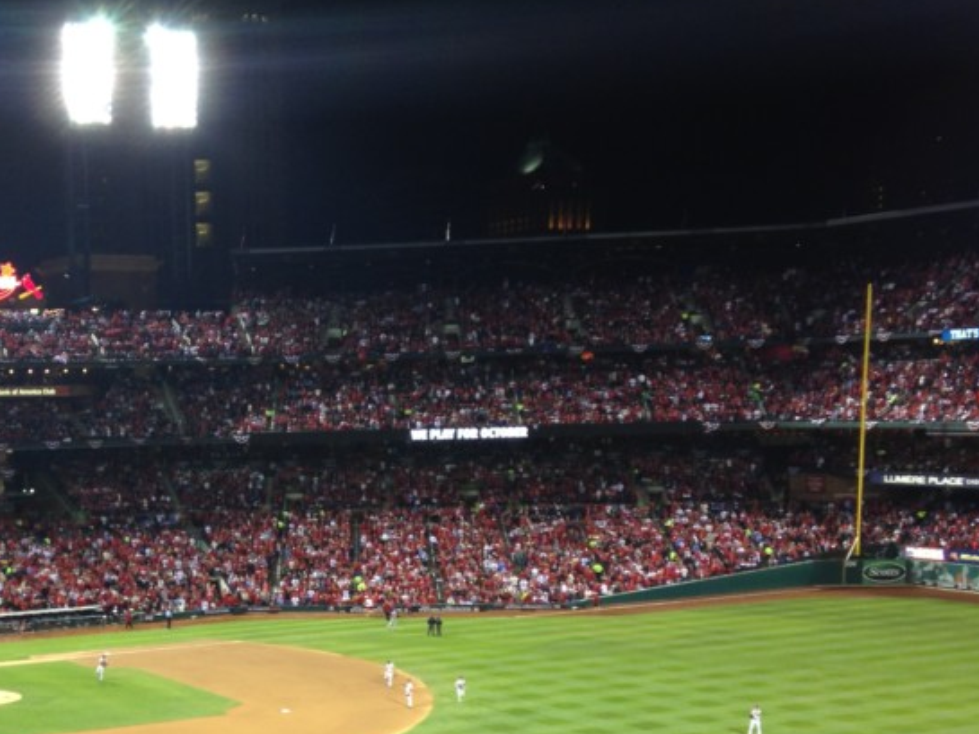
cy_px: 610
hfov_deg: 30.3
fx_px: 1754
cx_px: 163
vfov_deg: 23.2
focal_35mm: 62
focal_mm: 4.12
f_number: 2.4
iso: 50
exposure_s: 1/24
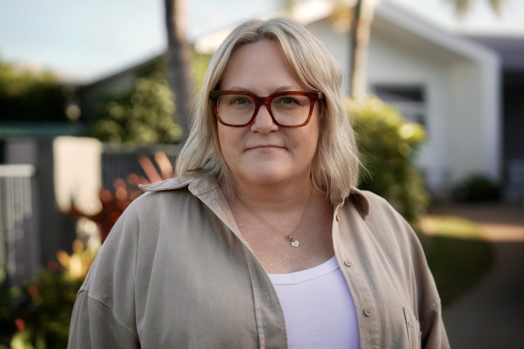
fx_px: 873
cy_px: 174
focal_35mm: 60
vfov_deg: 22.6
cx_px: 262
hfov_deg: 33.4
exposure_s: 1/800
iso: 200
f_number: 2.8
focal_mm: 60
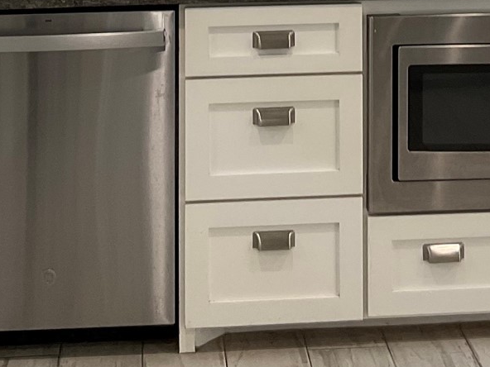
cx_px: 300
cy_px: -217
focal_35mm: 94
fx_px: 1331
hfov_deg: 20.8
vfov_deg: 14.4
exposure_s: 1/60
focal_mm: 3
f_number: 1.8
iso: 32
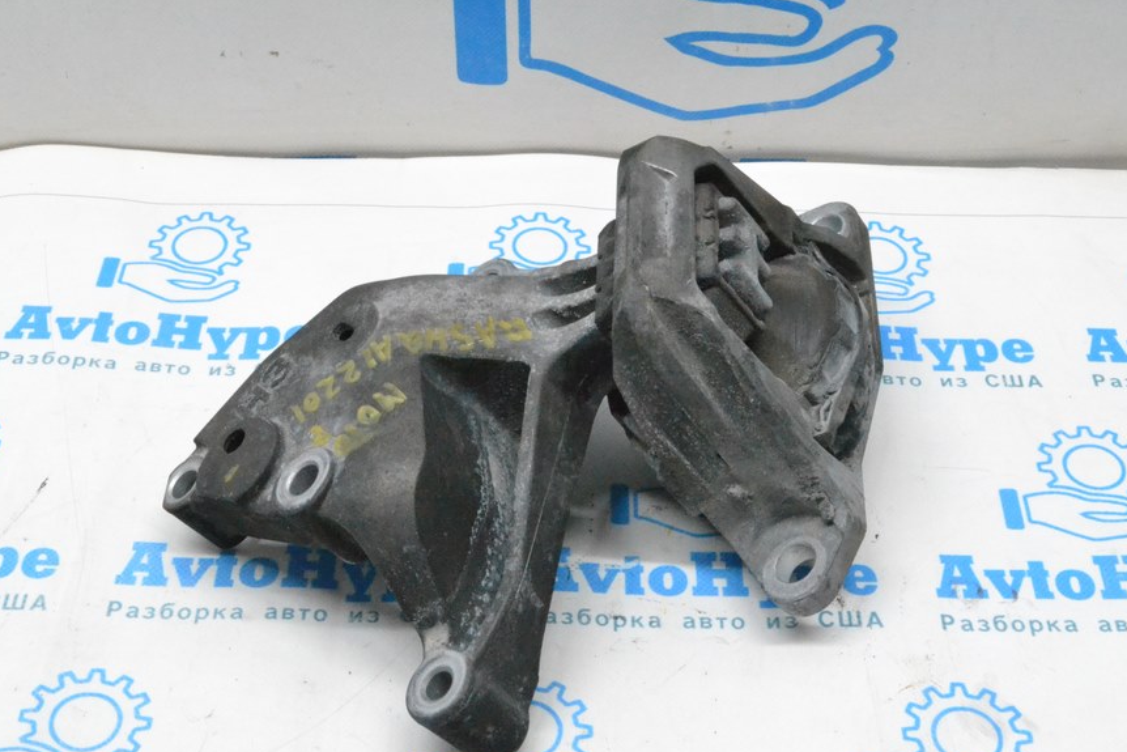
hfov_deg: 35.0
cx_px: 573
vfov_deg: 23.8
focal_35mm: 57
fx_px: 1785
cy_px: 379
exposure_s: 1/50
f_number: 18
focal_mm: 32
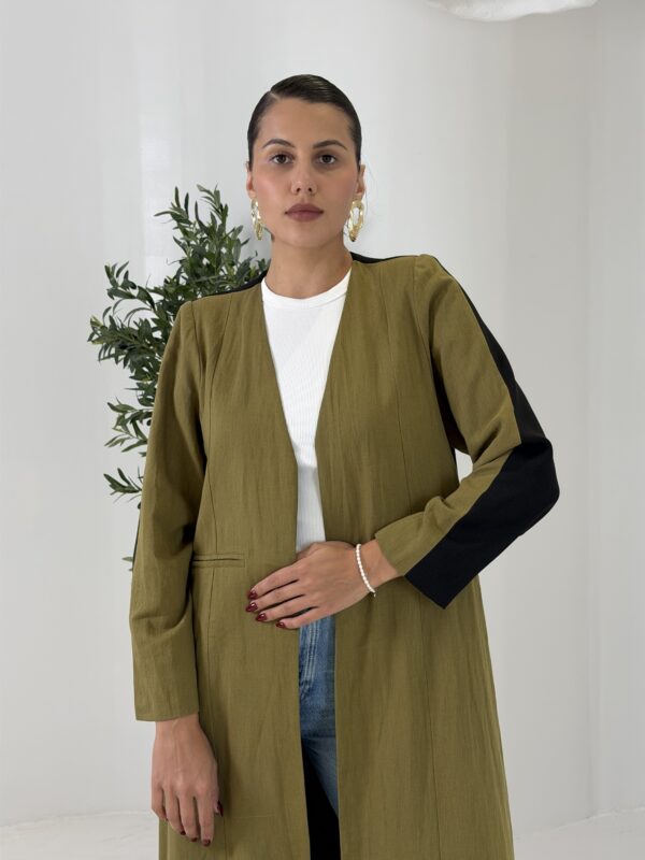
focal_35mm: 48
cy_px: 430
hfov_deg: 30.3
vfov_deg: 39.7
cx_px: 322
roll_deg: +1.1
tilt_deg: -4.1
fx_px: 1193
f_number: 1.78
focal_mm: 6.76
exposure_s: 1/469
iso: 64
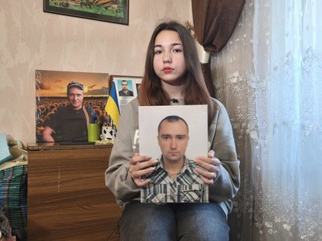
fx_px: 316
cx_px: 161
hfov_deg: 54.0
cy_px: 120
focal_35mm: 34
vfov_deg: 41.8
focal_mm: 5.35
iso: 250
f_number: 1.7
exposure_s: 1/50
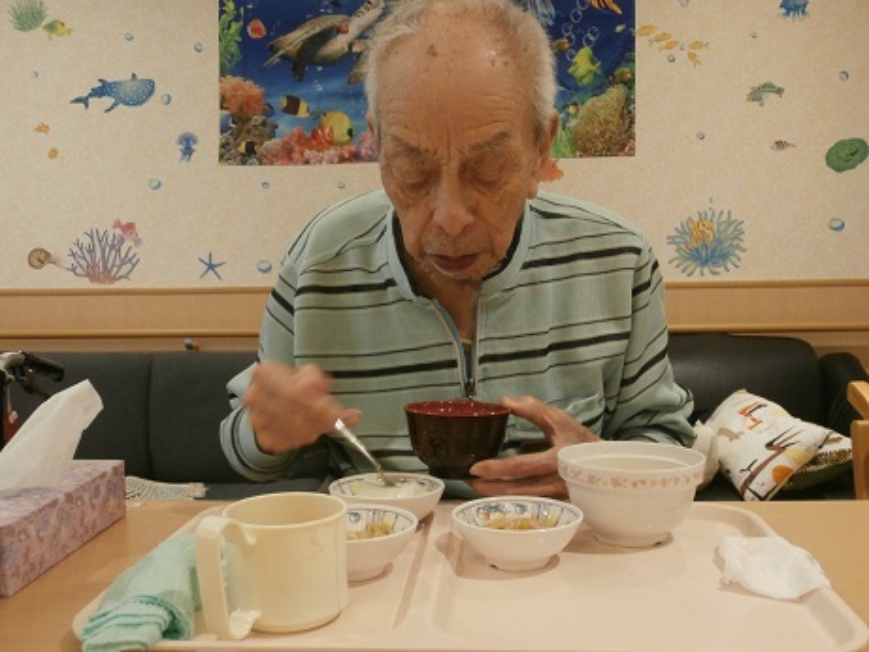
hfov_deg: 49.0
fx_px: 954
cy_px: 326
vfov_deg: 37.7
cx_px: 434
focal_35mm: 38
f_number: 3.9
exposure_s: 1/30
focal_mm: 6.67
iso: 400
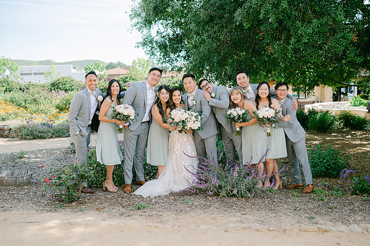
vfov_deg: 36.1
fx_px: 377
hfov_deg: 52.2
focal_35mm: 37
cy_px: 126
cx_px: 188
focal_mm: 35
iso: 100
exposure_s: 1/1250
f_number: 2
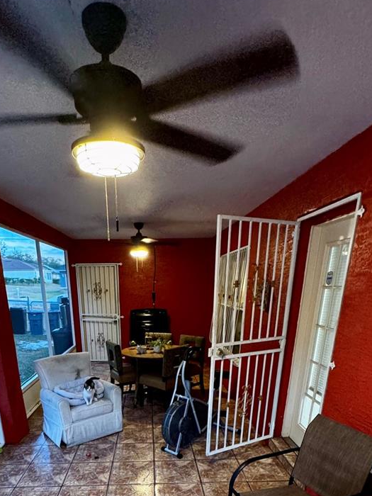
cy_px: 415
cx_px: 150
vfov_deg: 63.7
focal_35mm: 24
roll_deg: +1.0
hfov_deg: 56.4
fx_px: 344
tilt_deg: -21.9
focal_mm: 2.22
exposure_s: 1/60
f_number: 2.2
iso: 640
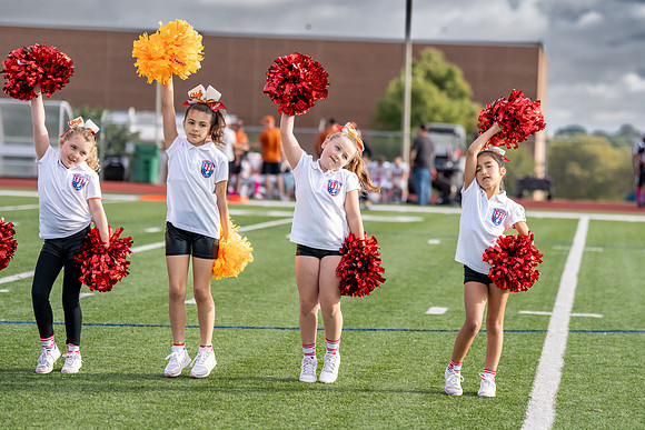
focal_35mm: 132
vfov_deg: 10.4
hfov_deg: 15.5
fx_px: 2372
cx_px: 363
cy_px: 206
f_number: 2.8
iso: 250
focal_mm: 115
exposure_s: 1/2500
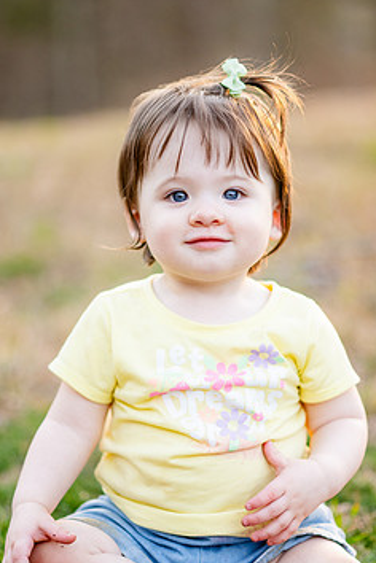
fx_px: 1692
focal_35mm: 108
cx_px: 188
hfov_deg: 12.7
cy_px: 351
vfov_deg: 18.9
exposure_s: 1/400
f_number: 2
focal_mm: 85
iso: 500
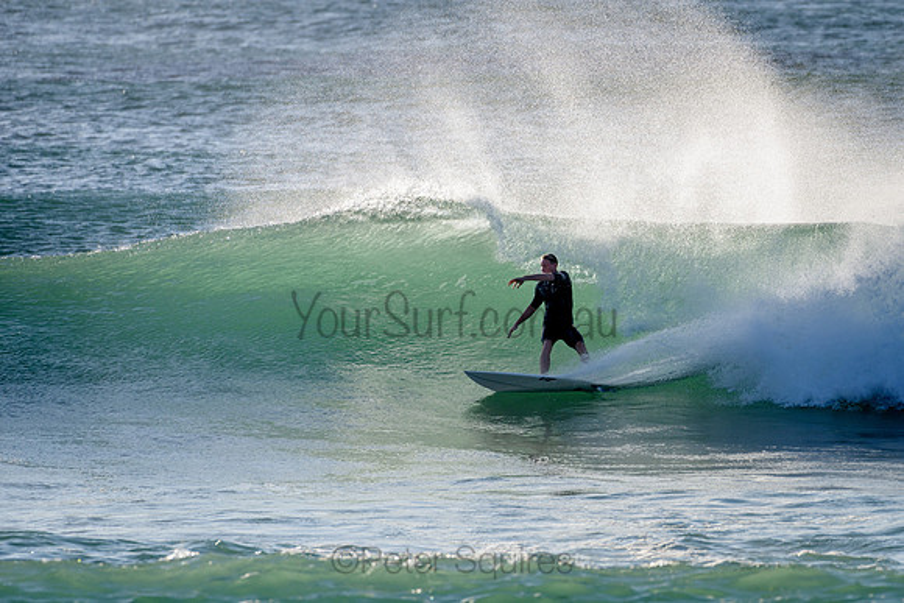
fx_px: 15364
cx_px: 539
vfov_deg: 2.2
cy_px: 318
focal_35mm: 612
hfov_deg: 3.4
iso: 125
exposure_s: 1/1250
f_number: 5.6
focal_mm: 500
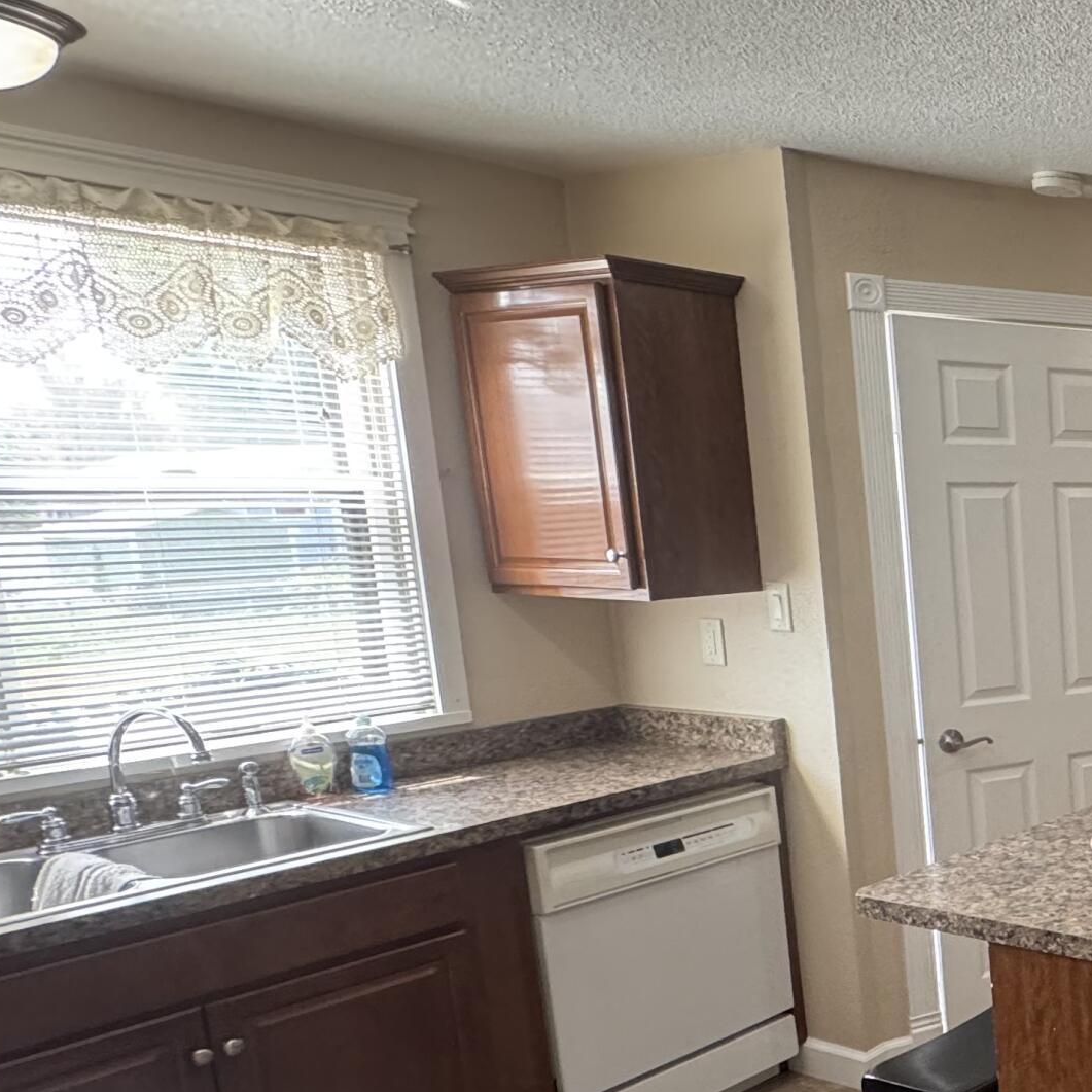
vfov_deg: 46.7
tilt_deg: -8.4
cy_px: 696
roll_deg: +0.8
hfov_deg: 33.3
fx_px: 1249
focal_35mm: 35
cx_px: 1448
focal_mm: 2.22
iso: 320
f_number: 2.2
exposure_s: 1/120
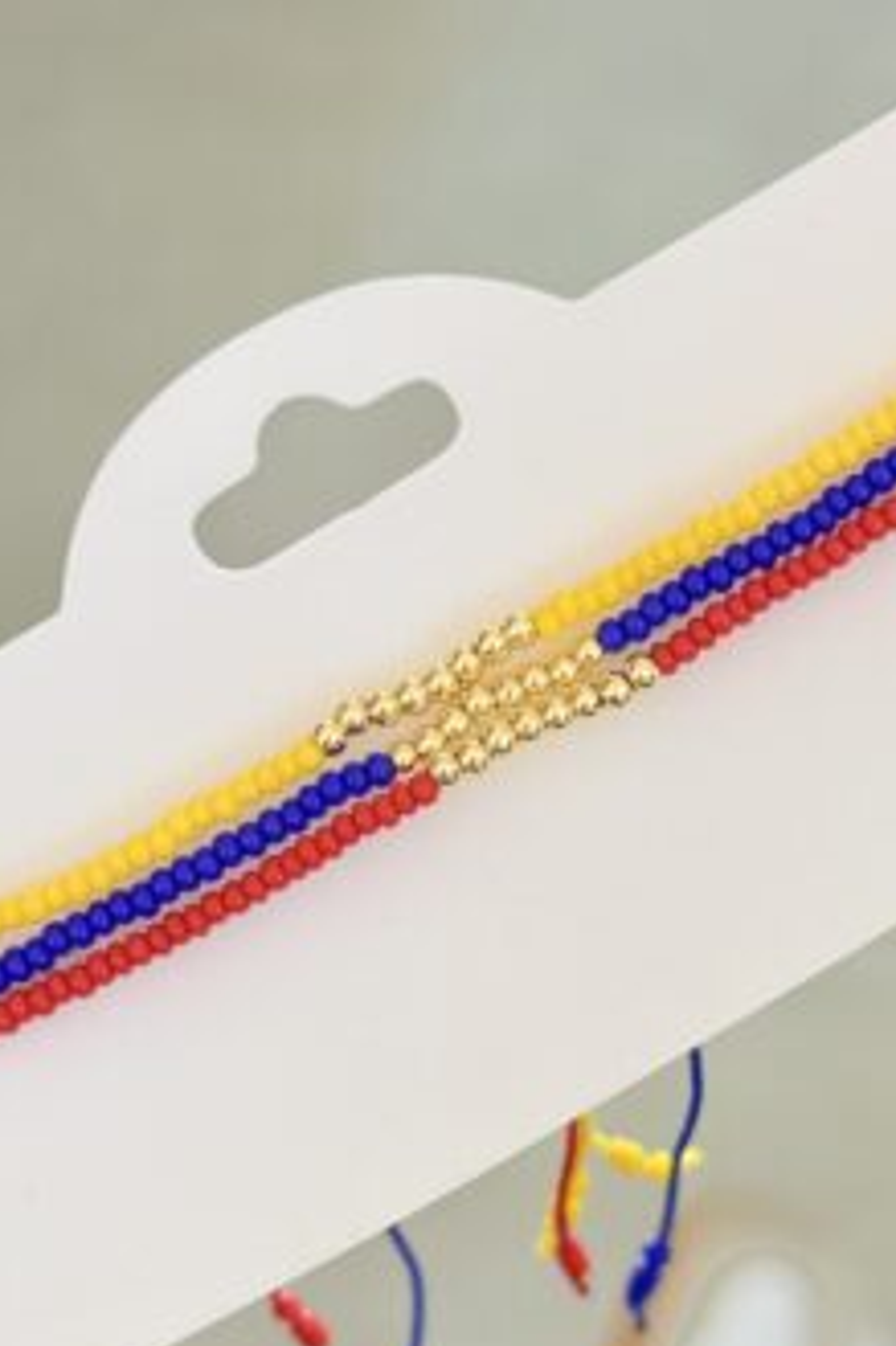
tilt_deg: -47.2
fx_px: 3251
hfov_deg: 15.7
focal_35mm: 87
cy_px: 747
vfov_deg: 23.4
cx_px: 540
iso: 125
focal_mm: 6.76
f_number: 1.78
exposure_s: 1/60
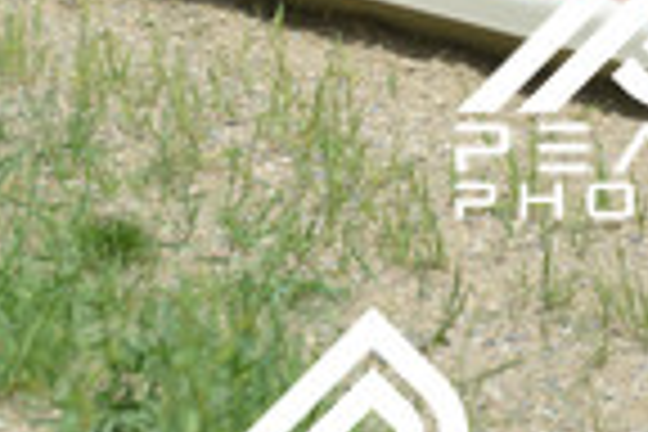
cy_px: 29
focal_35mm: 540
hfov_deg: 3.8
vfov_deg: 2.5
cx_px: 630
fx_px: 9719
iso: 250
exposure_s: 1/640
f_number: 6.3
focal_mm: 195
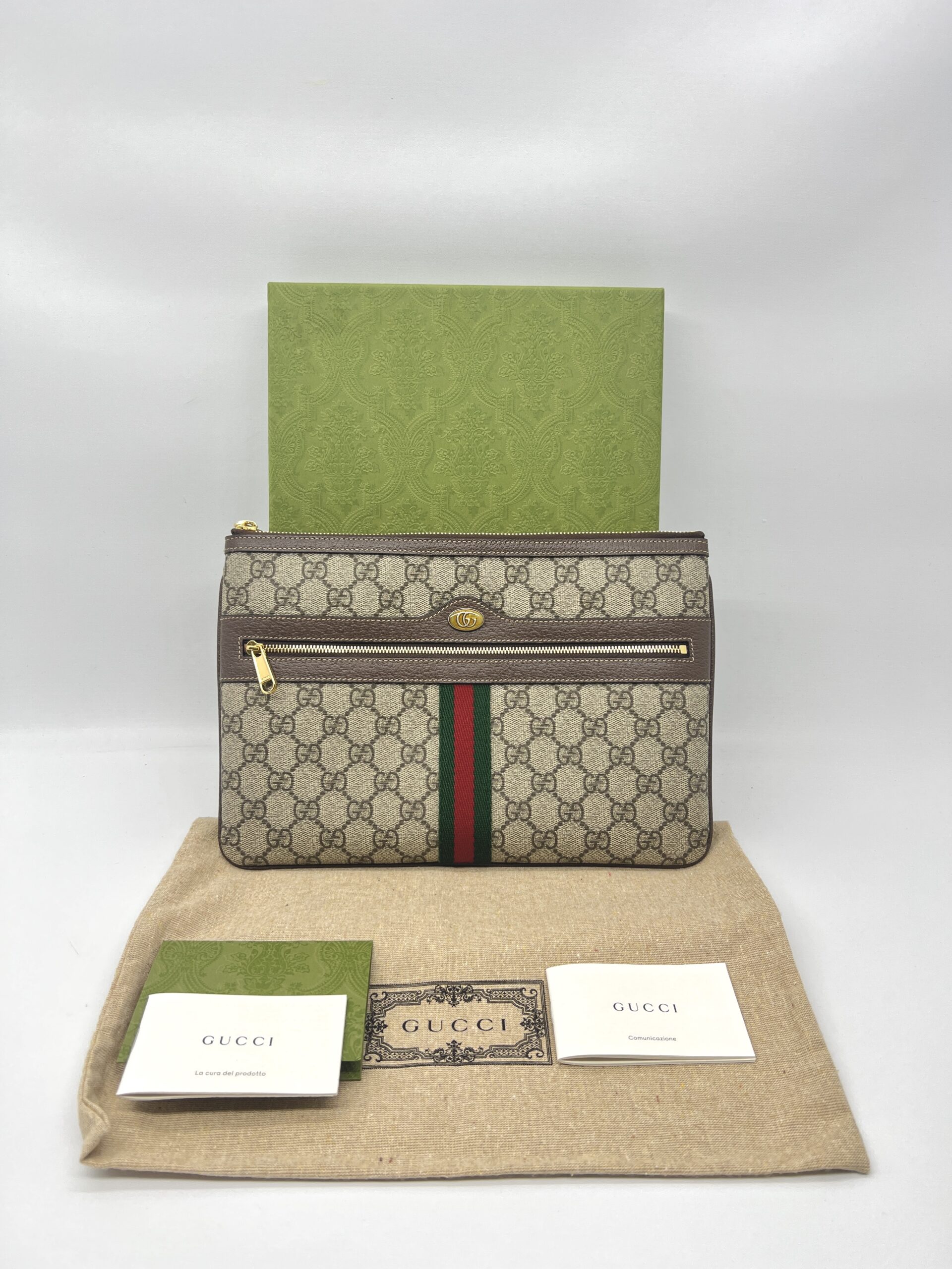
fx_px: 953
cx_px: 476
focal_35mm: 26
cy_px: 634
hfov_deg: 53.1
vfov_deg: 67.3
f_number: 1.5
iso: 32
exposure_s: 1/112
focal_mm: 5.7
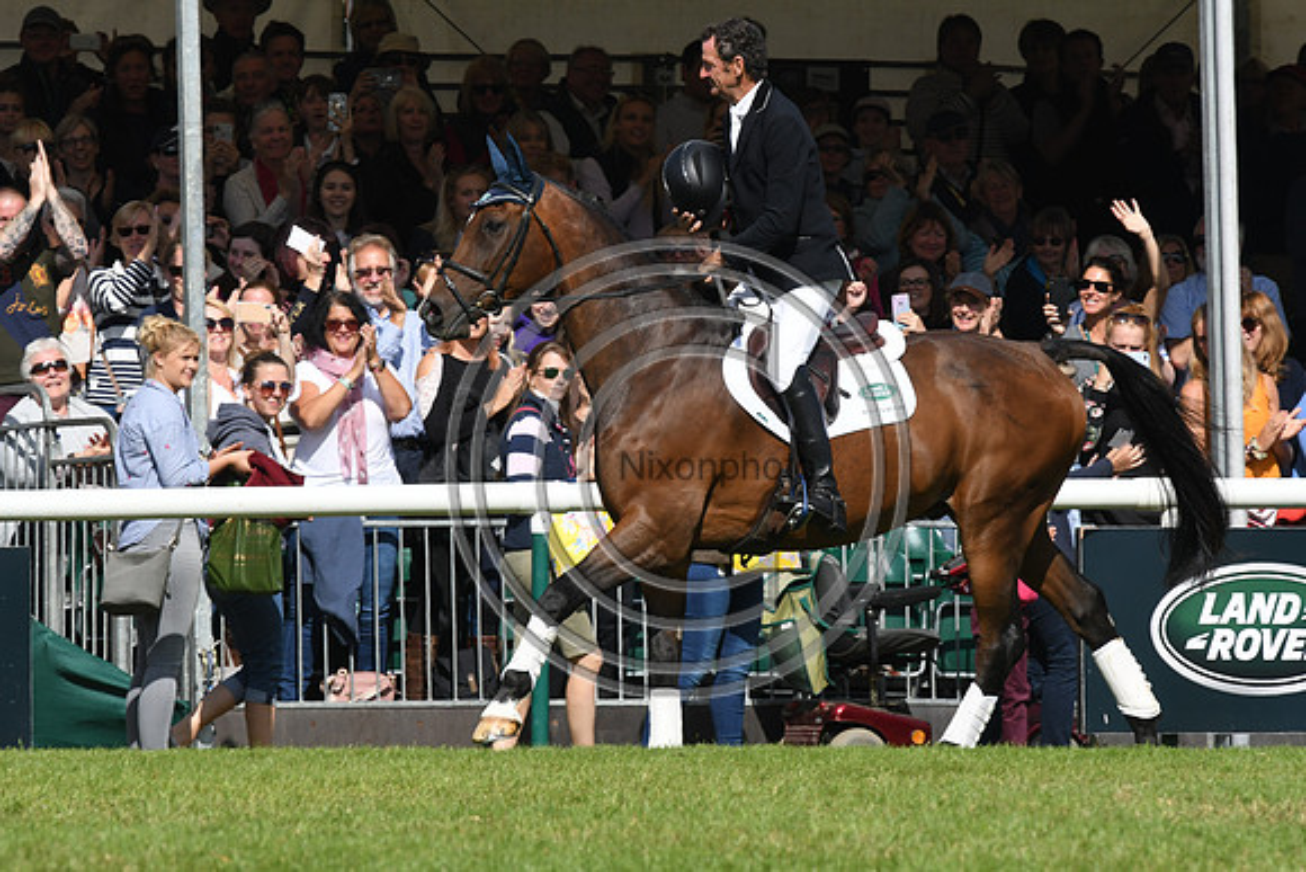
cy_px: 436
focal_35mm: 450
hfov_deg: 4.6
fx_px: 16328
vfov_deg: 3.1
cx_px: 653
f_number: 11
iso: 640
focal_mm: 300
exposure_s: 1/1000
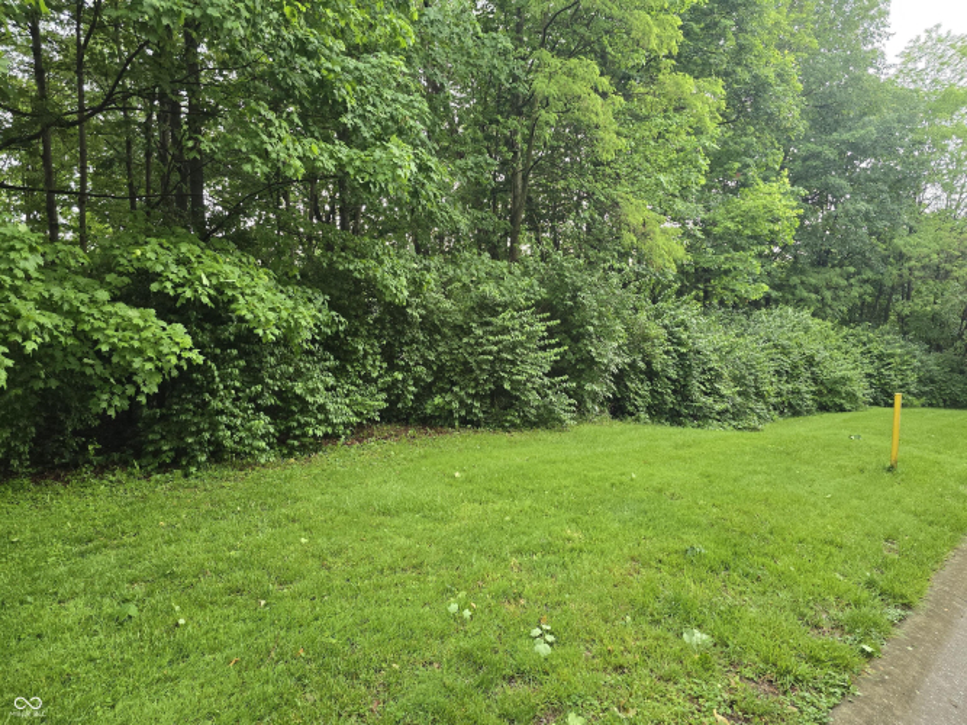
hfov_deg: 73.9
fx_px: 642
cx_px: 484
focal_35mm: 23
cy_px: 362
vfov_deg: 58.9
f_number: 1.7
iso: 320
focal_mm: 6.3
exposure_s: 1/120
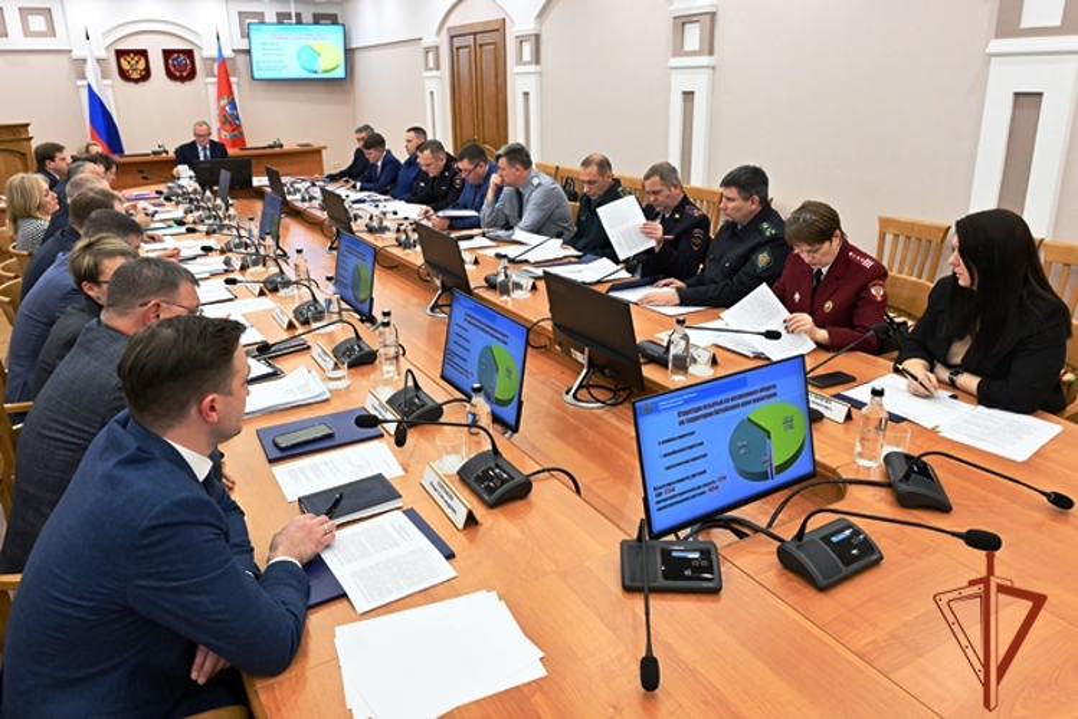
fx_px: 719
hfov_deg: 73.7
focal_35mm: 24
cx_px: 539
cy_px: 360
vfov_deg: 53.2
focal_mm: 24
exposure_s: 1/250
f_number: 5.6
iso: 4000
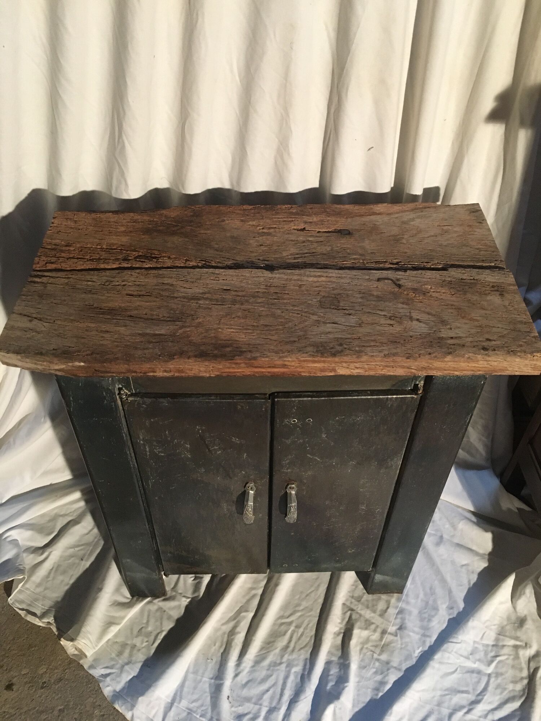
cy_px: 360
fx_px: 604
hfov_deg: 48.2
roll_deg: -2.3
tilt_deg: -44.7
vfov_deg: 61.7
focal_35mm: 29
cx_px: 270
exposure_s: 1/25
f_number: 2.2
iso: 200
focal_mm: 4.15
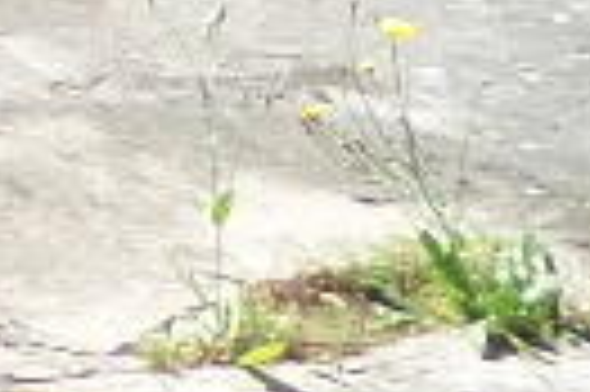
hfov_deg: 8.2
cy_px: -802
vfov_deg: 6.4
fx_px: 3192
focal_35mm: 195
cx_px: -1428
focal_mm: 4
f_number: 3.2
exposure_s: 1/500
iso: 100
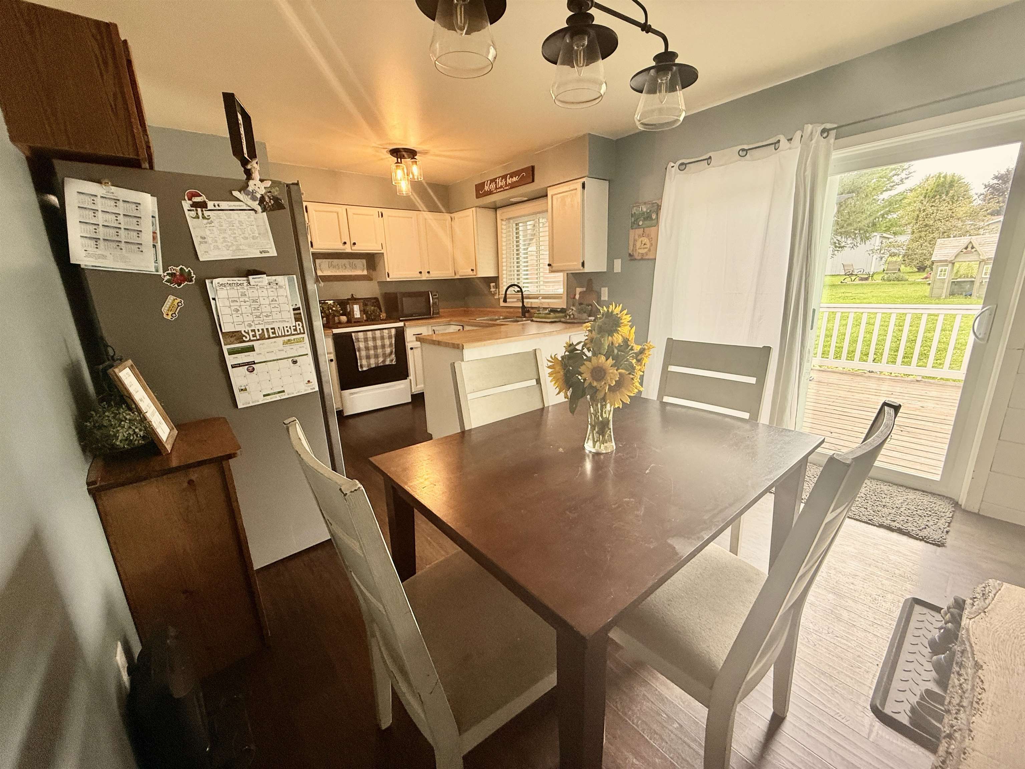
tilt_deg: -13.9
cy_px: 384
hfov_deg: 102.1
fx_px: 415
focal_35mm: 14
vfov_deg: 85.7
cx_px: 512
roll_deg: +1.9
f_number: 2.2
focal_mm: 2.22
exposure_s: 1/120
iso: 160
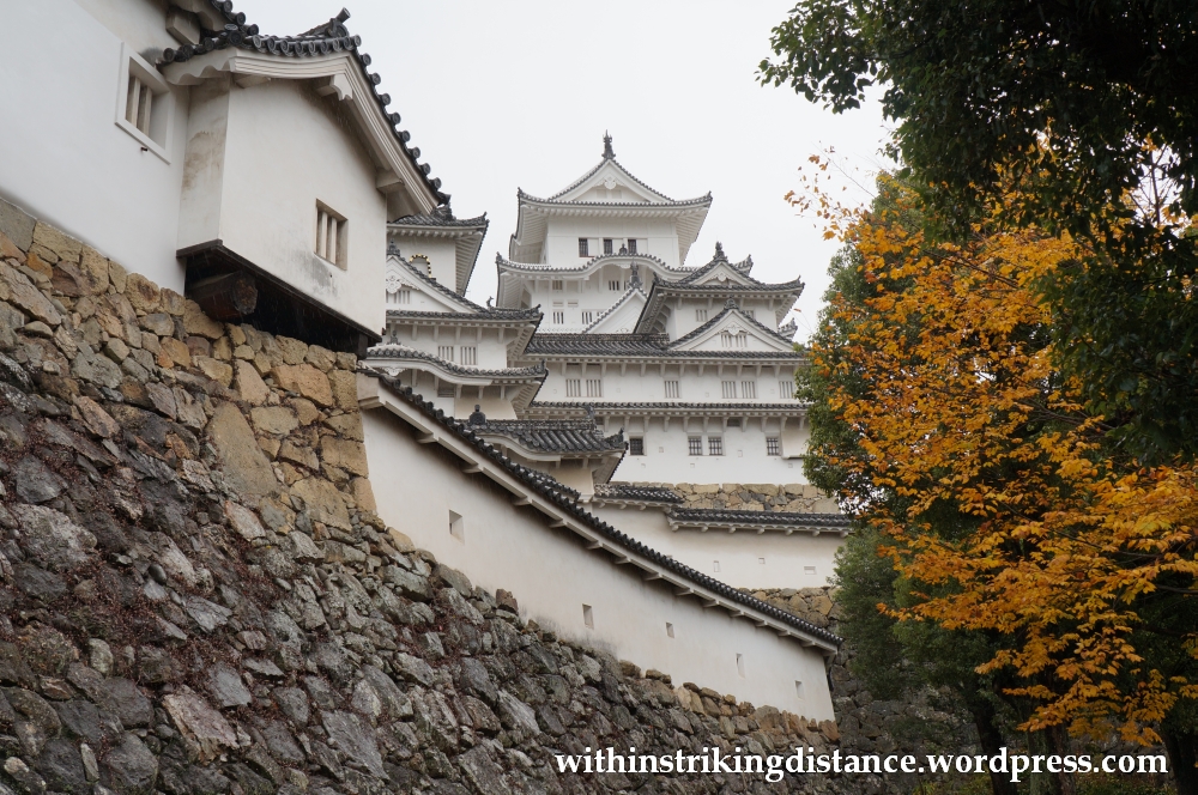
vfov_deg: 35.4
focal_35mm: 38
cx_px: 599
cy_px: 398
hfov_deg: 51.3
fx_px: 1246
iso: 200
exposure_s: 1/250
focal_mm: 25
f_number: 8
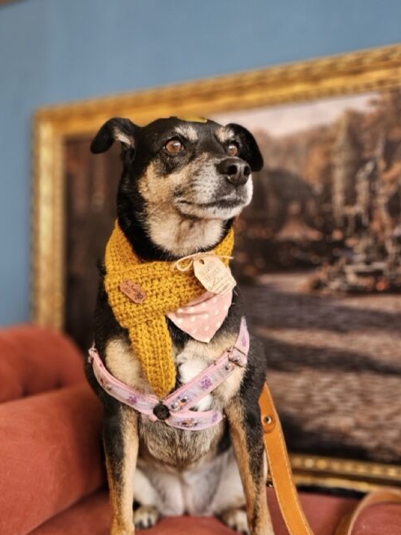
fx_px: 556
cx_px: 136
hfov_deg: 39.2
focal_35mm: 36
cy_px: 262
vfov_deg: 51.3
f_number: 1.8
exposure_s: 1/120
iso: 160
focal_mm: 5.4
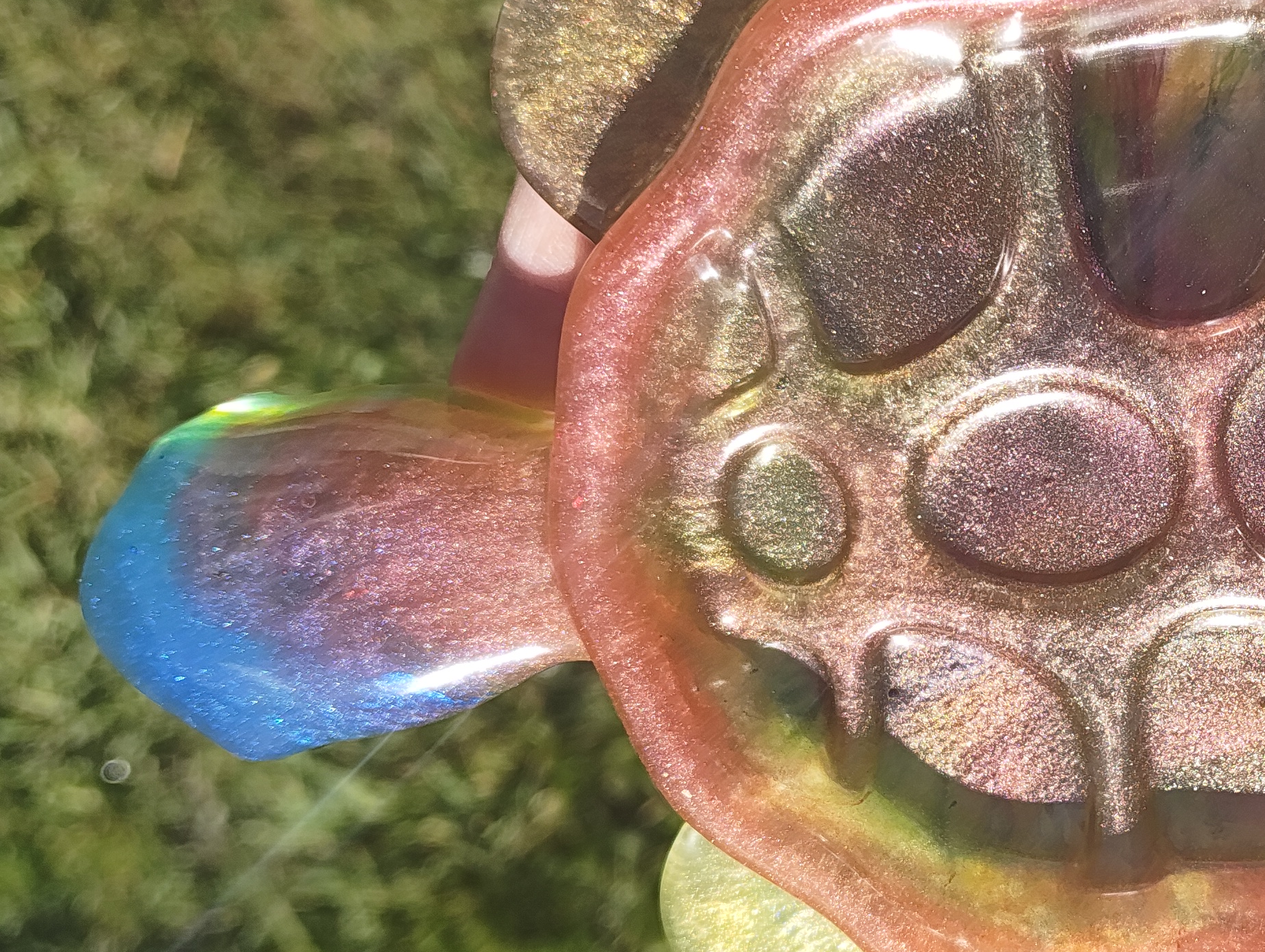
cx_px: 1199
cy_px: 552
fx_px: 1939
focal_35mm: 53
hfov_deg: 33.7
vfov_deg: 27.5
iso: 50
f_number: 1.88
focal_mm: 5.56
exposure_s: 1/689
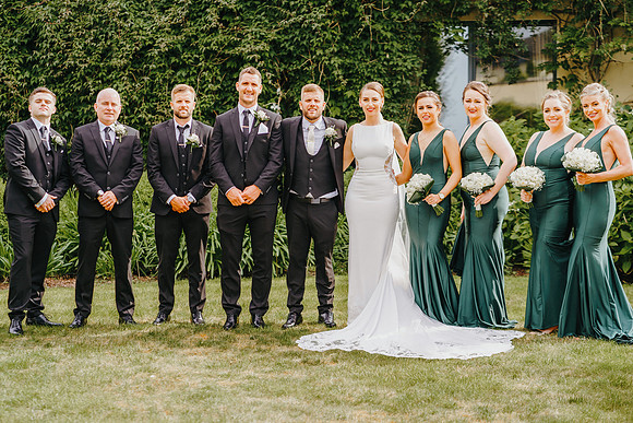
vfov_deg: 15.5
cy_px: 220
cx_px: 304
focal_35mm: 88
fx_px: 1554
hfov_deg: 23.0
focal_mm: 85
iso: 100
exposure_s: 1/640
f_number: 2.8
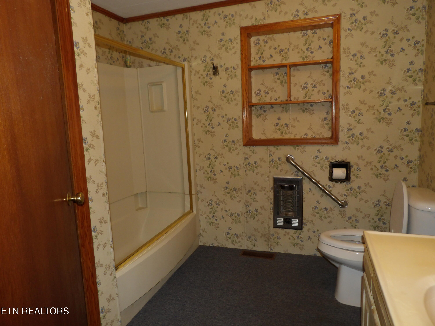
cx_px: 218
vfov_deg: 56.8
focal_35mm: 24
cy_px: 163
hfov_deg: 71.6
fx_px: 302
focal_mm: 4.3
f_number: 3.2
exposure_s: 1/33
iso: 200
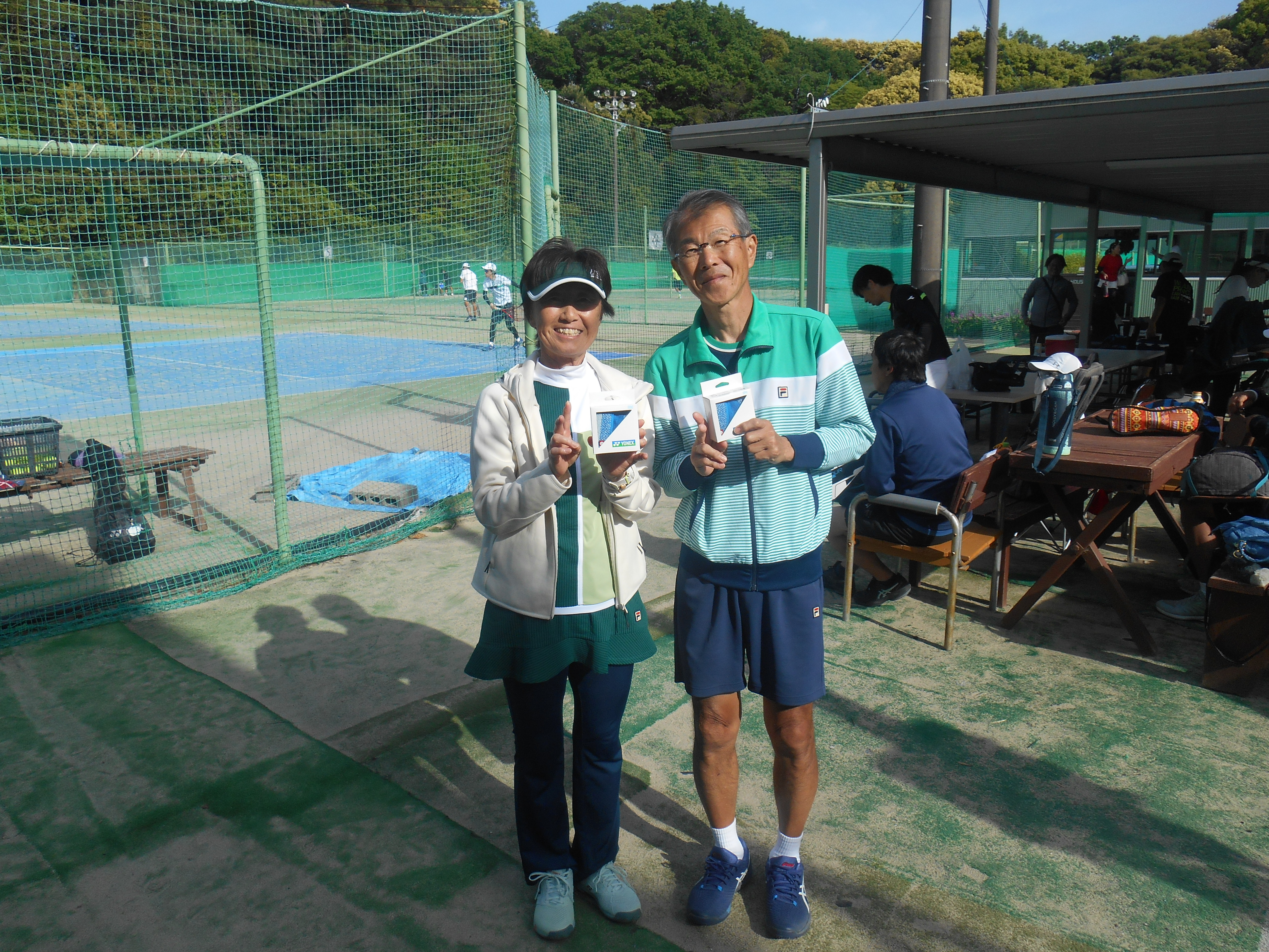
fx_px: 953
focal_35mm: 26
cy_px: 476
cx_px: 634
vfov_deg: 53.1
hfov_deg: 67.3
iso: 80
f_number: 3.4
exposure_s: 1/800
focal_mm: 4.7
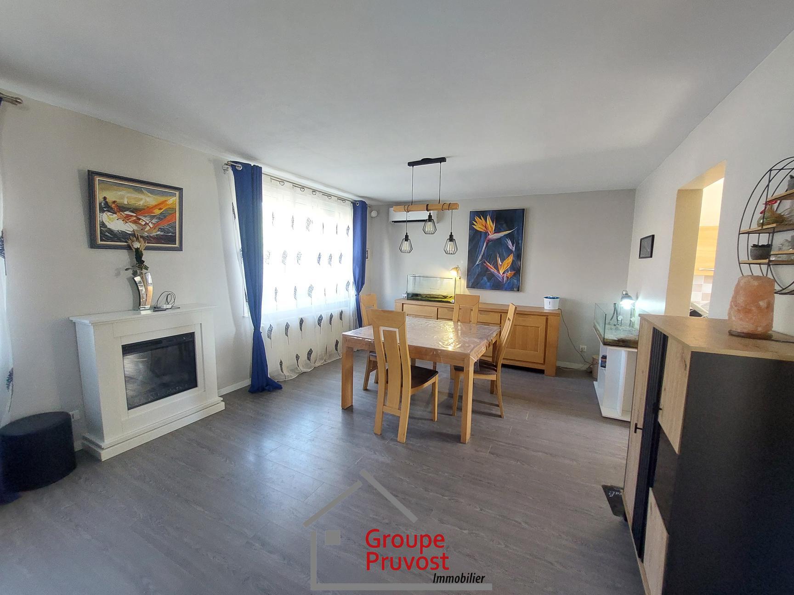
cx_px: 397
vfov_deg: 89.9
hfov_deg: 106.2
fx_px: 298
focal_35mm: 13
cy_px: 298
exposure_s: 1/50
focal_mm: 1.74
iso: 320
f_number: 2.2
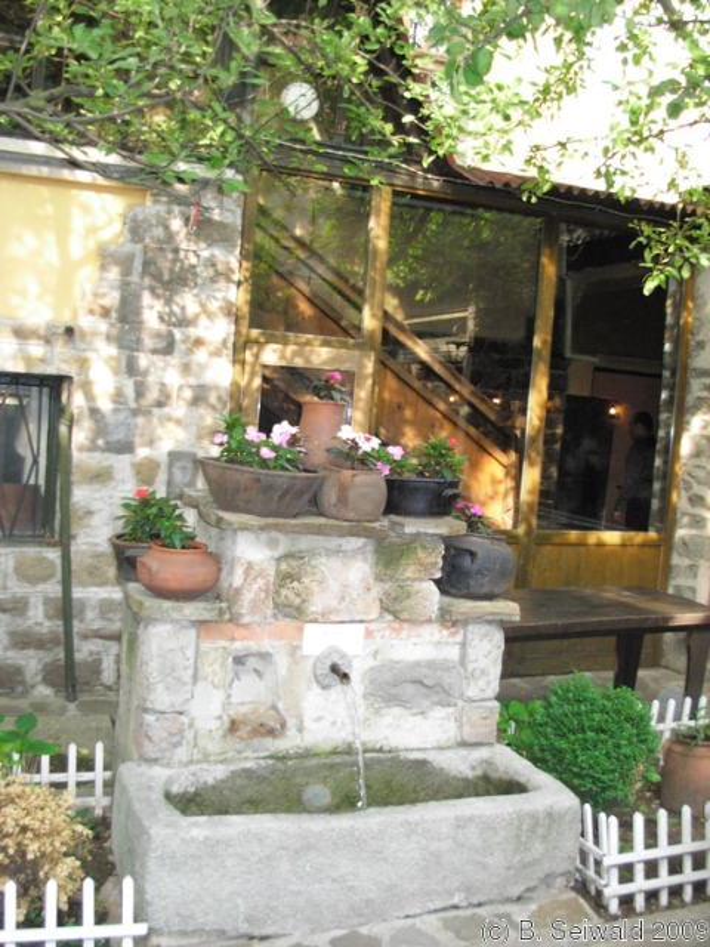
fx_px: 1039
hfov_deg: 37.7
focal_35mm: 38
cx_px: 355
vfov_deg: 49.0
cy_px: 474
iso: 400
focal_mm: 6.3
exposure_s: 1/114
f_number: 2.9
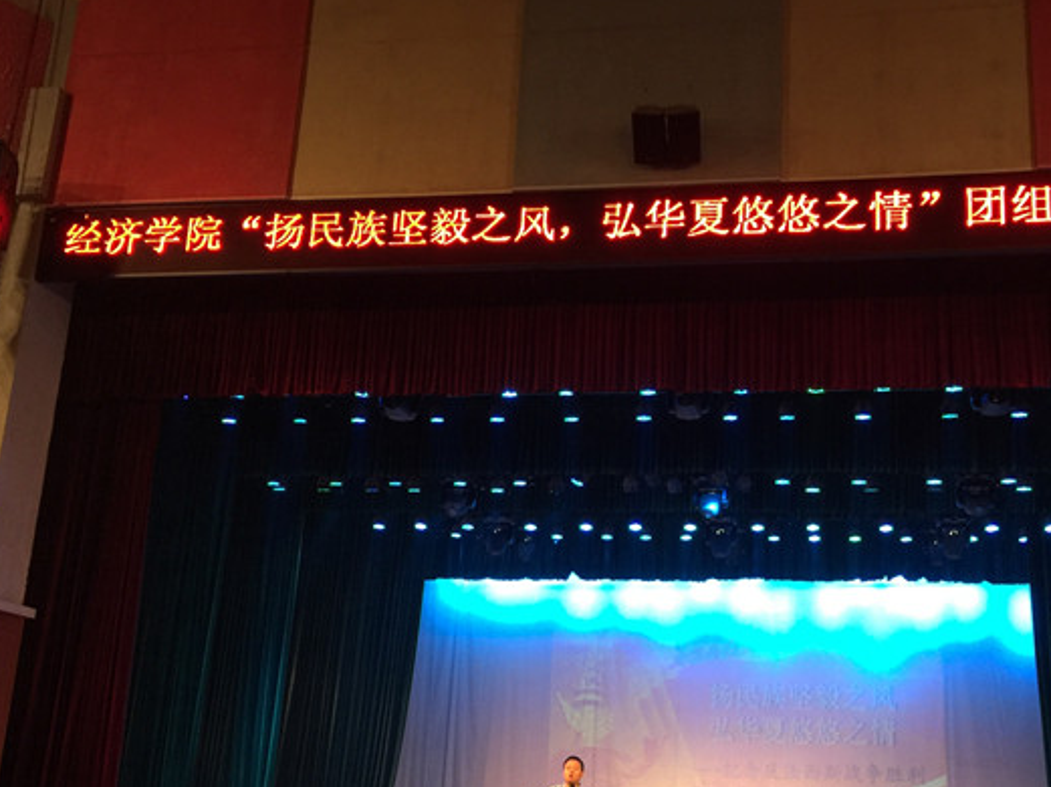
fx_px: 1183
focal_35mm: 39
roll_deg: -2.9
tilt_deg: +14.7
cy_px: 503
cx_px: 660
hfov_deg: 47.4
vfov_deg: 36.5
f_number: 2.2
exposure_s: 1/10
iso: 100
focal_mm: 4.15
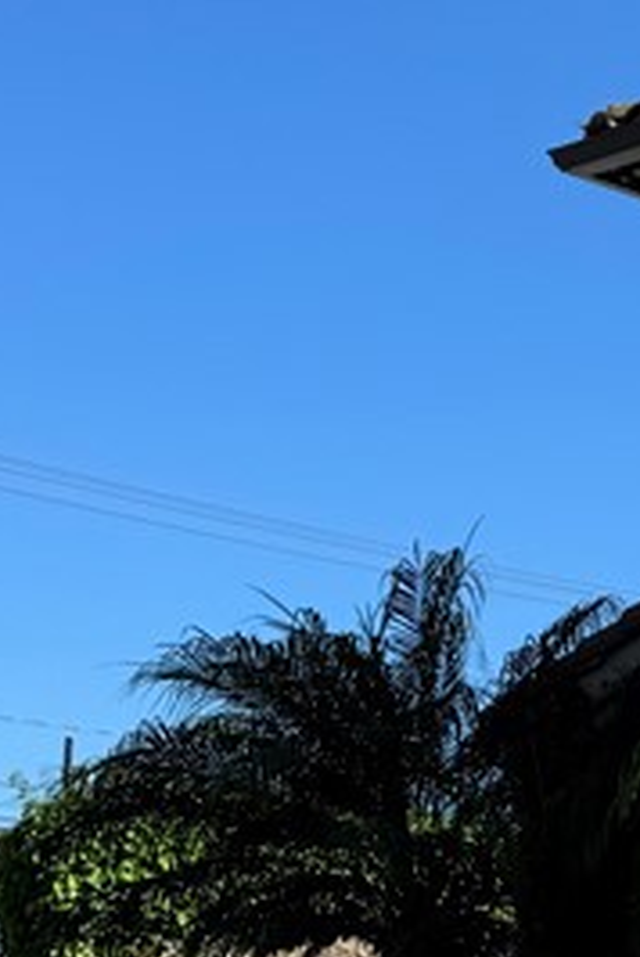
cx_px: 1471
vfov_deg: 21.0
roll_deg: -1.2
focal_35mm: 96
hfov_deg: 11.9
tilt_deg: +9.2
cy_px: 745
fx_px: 2553
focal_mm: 6.76
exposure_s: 1/4049
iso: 80
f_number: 1.78
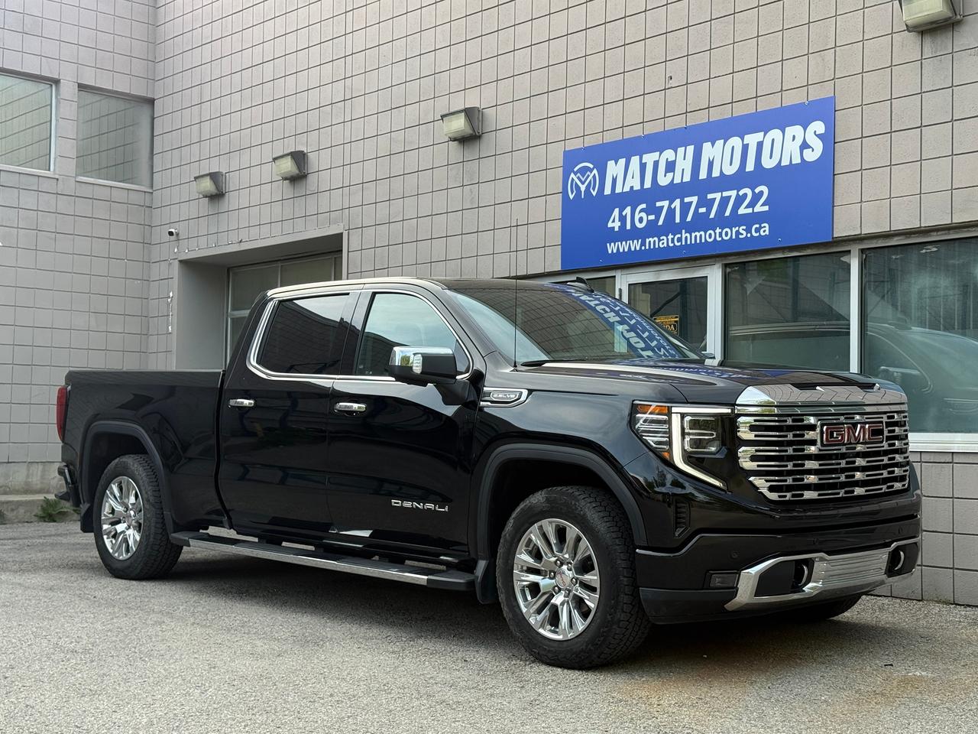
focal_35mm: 48
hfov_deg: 39.7
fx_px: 1356
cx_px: 489
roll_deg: -0.1
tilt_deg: +3.8
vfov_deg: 30.3
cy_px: 367
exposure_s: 1/699
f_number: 1.78
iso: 80
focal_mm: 6.76
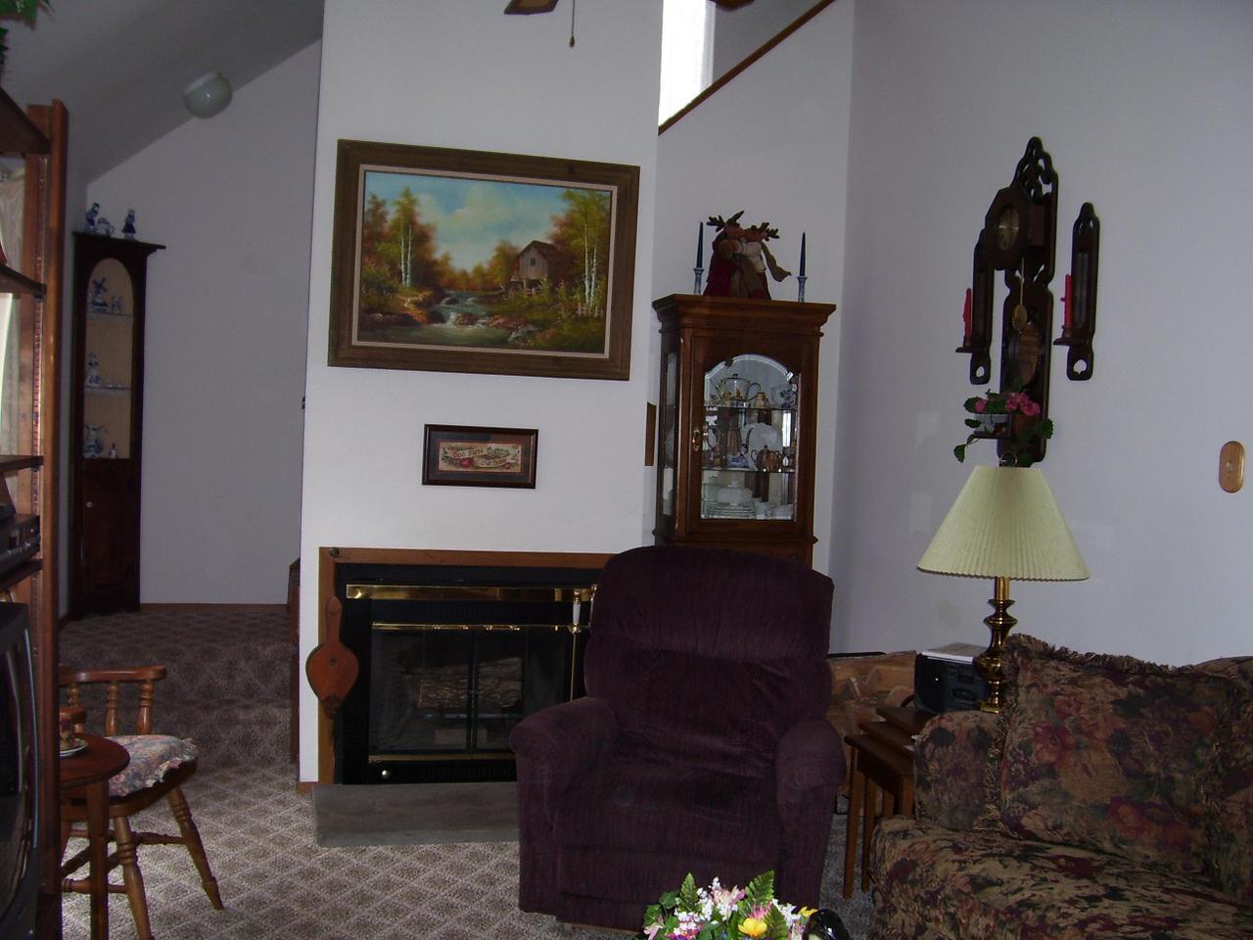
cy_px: 470
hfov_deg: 54.0
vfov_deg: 41.8
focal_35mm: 34
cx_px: 626
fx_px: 1231
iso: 80
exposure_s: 1/45
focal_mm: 5.6
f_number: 2.7
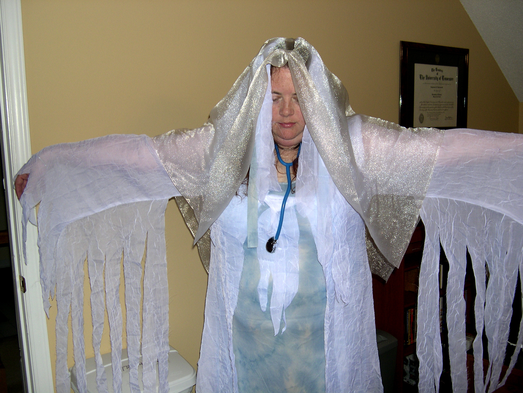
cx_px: 262
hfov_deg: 49.0
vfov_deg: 37.7
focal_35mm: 38
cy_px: 196
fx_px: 574
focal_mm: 8
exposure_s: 1/60
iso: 100
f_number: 2.8
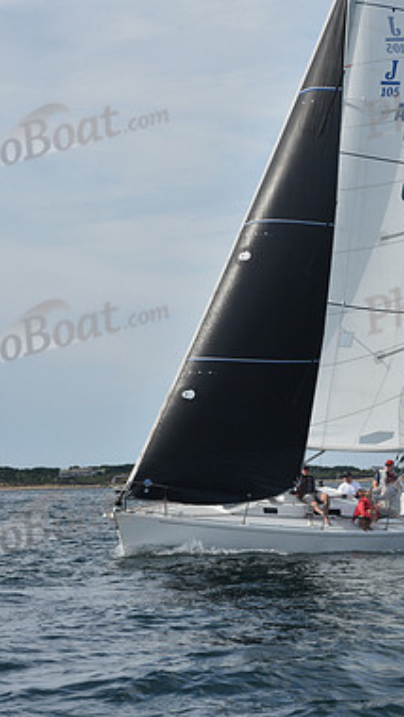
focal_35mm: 144
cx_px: 267
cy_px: 215
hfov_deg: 8.4
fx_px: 2740
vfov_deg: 14.9
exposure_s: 1/1000
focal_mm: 90
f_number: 9
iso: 320
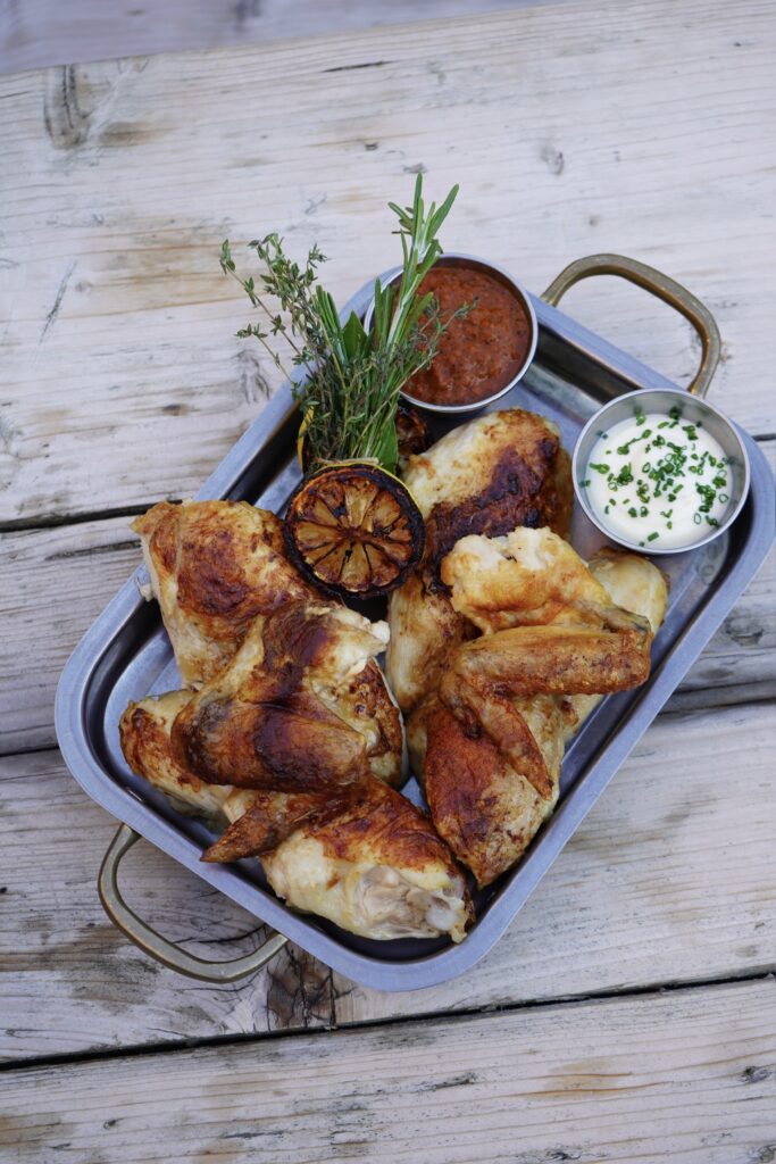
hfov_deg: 20.9
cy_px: 582
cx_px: 388
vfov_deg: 31.0
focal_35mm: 65
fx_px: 2101
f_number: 5.6
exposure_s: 1/80
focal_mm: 65
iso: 160
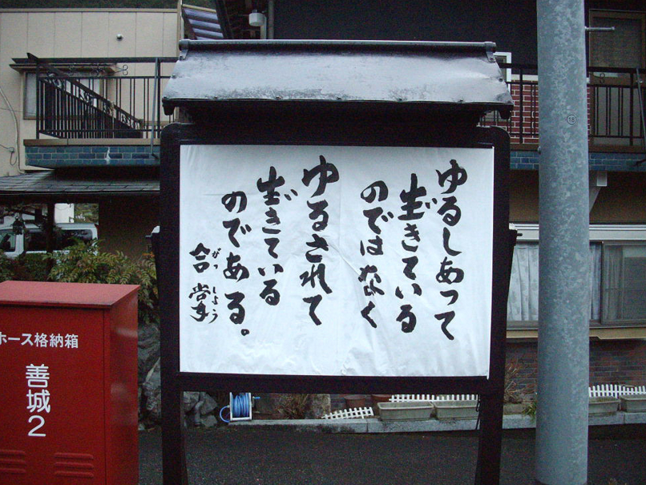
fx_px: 728
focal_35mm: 39
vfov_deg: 36.8
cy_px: 233
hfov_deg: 47.8
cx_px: 333
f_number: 2.8
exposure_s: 1/50
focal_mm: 6.2
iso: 354
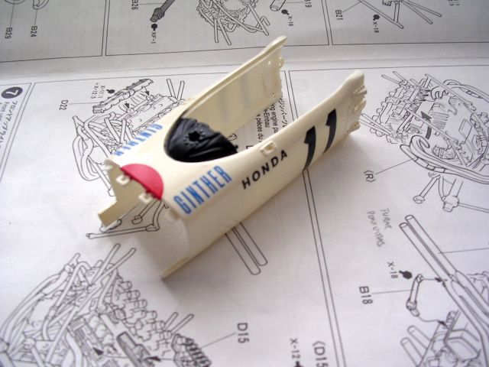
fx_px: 537
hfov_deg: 49.0
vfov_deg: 37.7
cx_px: 244
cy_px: 184
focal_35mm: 38
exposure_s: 1/37.9
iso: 100
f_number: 2.8
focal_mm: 5.8
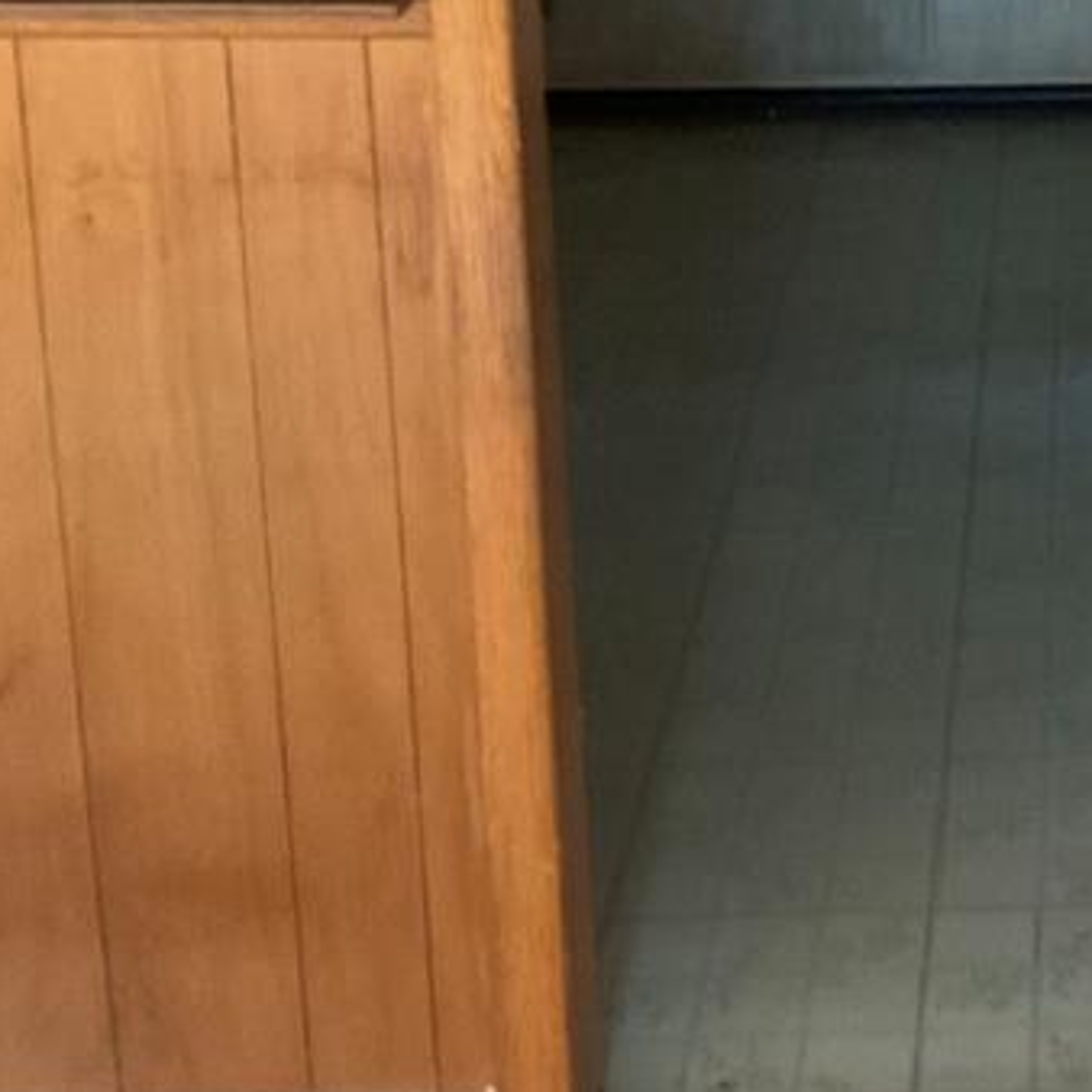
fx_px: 3248
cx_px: 1231
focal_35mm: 91
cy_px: -3
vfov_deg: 18.6
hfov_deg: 18.3
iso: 250
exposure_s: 1/40
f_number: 1.8
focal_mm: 3
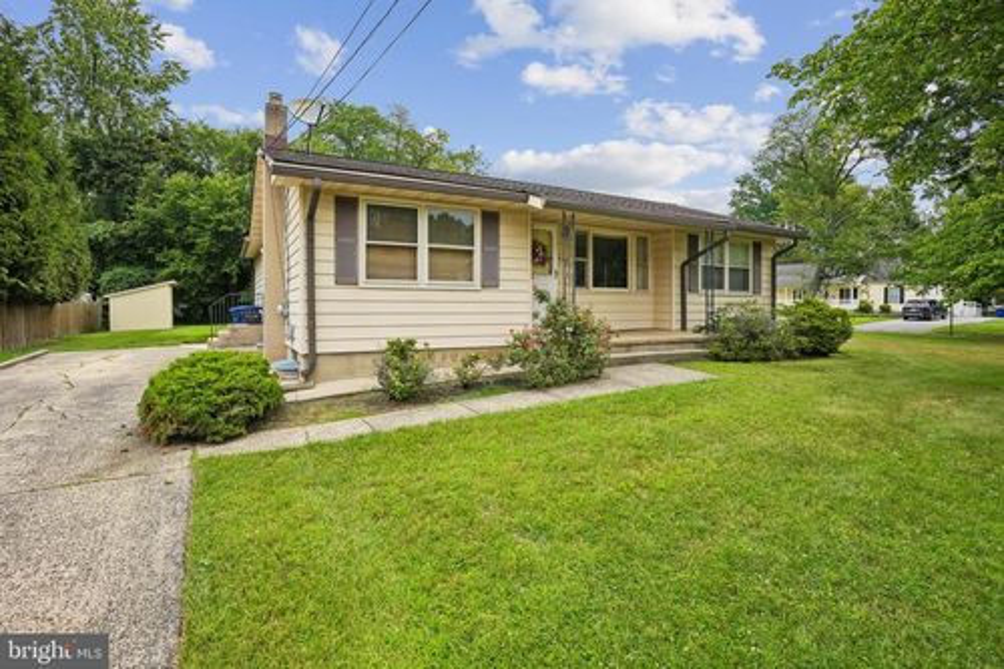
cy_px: 334
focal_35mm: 17
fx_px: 474
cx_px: 502
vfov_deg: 70.4
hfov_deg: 93.3
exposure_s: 1/640
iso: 400
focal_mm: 17
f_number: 8
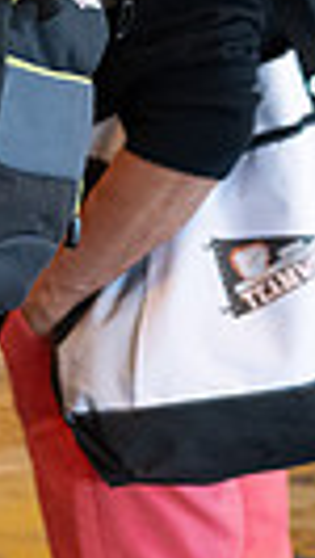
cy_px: 40
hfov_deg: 6.4
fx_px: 2371
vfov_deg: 13.3
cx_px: -882
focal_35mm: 160
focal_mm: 35
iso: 1600
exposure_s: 1/160
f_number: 2.8
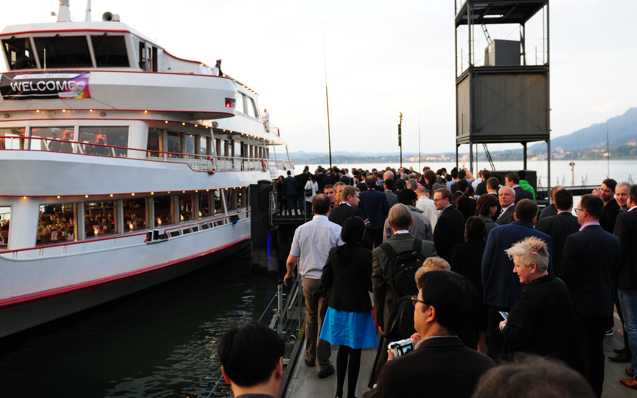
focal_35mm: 37
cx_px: 316
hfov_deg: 52.8
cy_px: 193
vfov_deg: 34.4
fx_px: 642
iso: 400
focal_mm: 24
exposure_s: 1/250
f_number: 2.8
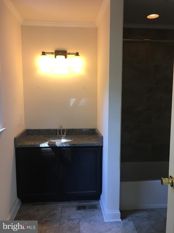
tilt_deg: -5.3
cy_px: 116
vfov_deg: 61.7
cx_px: 87
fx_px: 194
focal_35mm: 29
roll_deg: -0.2
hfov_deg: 48.2
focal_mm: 4.15
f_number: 2.2
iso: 50
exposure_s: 1/30
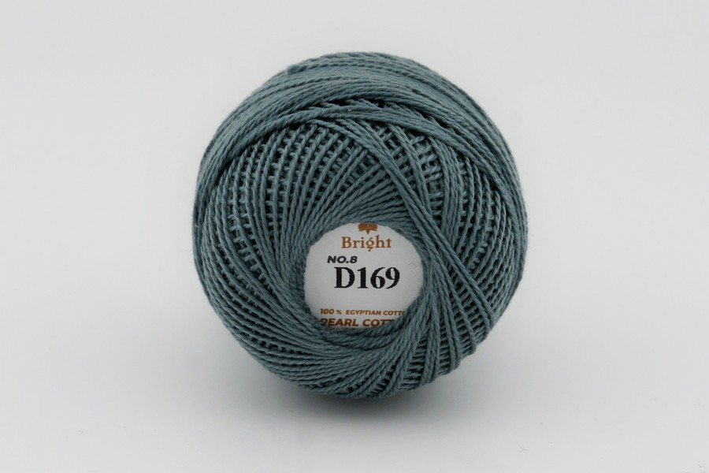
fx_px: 1625
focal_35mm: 82
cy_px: 236
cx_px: 354
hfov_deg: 24.6
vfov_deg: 16.6
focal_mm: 55
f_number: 9
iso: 200
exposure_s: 1/320
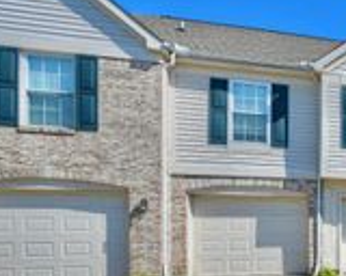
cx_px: 491
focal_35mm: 41
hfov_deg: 30.4
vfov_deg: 35.3
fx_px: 420
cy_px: 223
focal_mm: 14
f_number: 10
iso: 100
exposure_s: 1/100
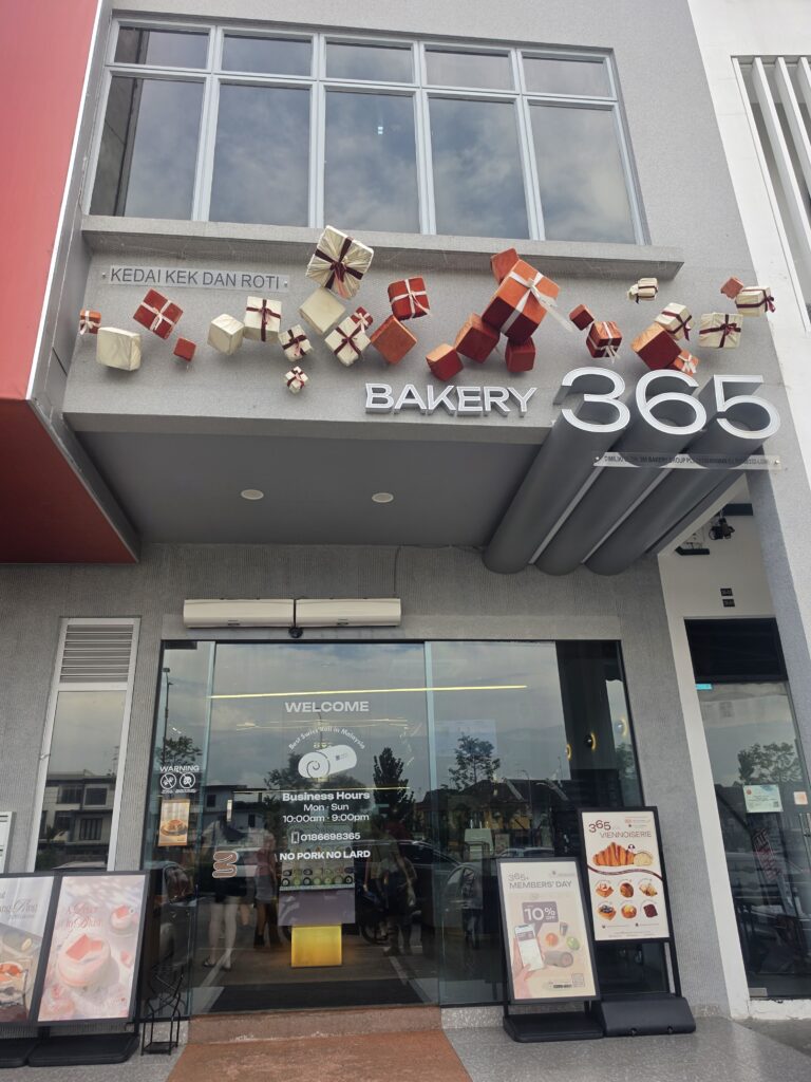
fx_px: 718
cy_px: 541
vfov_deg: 73.9
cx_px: 406
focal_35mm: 23
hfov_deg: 58.9
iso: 10
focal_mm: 6.5
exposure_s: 1/232
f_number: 1.4
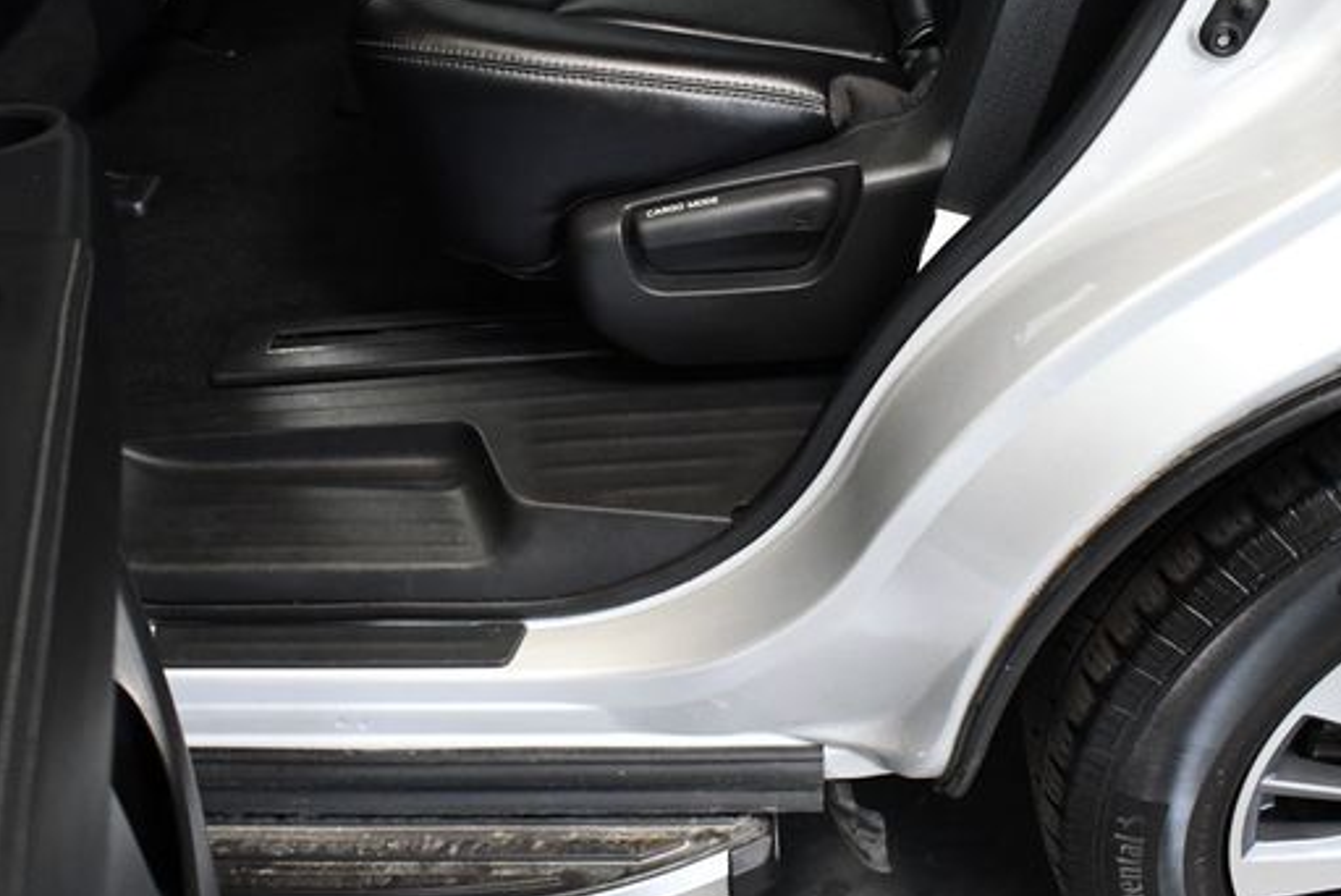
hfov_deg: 43.6
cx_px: 650
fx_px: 1677
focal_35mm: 45
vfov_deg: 29.9
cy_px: 506
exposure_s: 1/125
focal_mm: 18
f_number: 3.5
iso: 2800
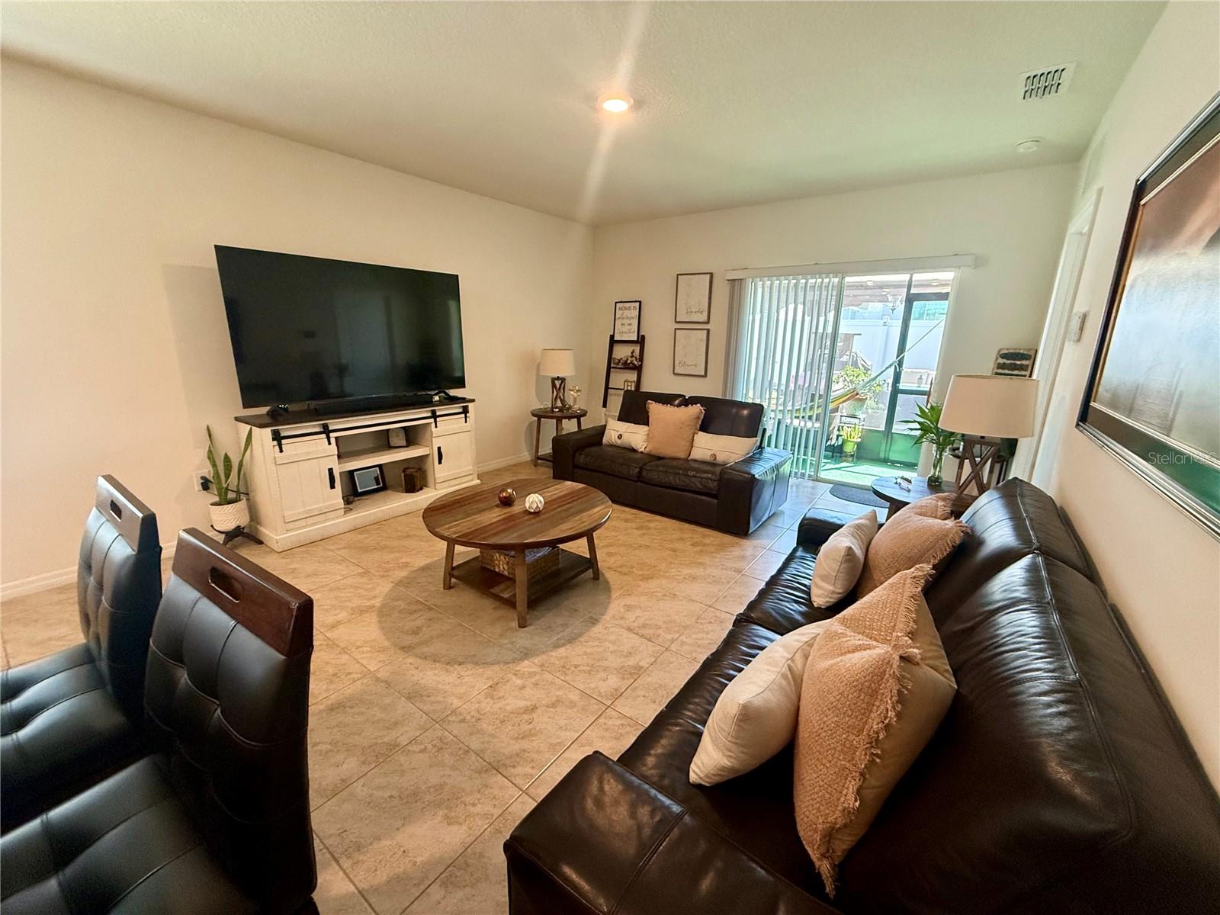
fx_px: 493
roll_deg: -1.2
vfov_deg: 85.7
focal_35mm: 14
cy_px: 458
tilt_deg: -13.9
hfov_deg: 102.1
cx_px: 610
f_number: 2.2
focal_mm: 2.22
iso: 500
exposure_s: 1/120
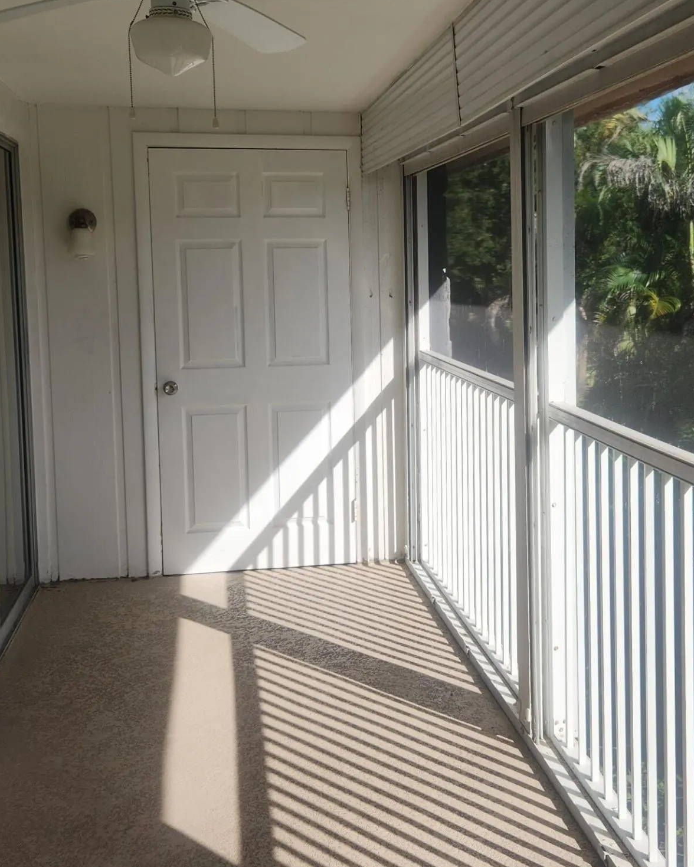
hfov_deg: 33.9
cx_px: 461
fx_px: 1129
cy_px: 361
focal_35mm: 44
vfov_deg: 41.9
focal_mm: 5.4
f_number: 1.8
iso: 20
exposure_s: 1/781
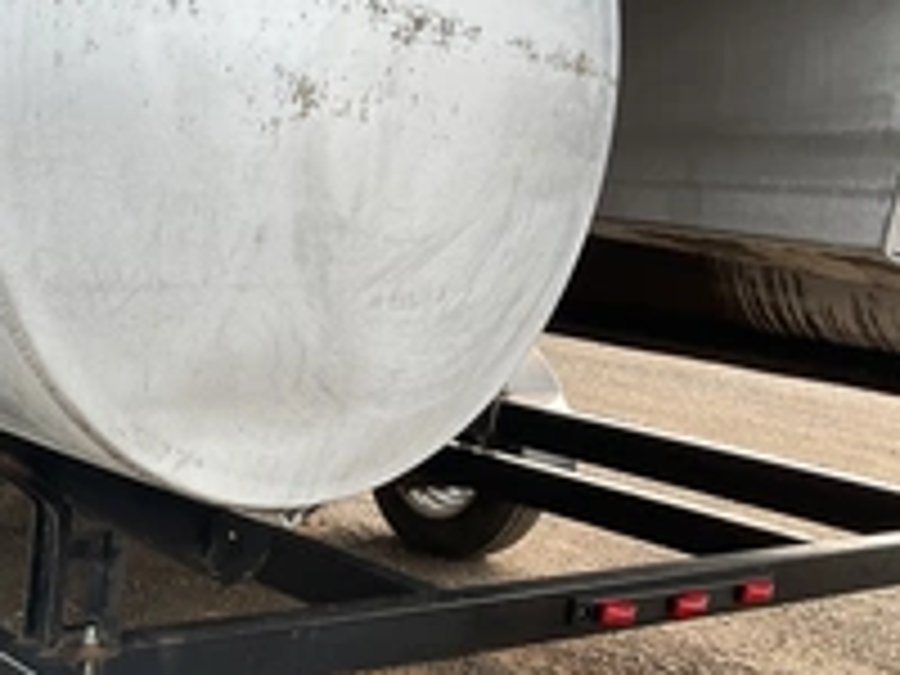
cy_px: 616
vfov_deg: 24.5
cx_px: 194
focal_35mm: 58
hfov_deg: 32.4
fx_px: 1508
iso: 25
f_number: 1.8
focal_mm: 3
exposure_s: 1/378
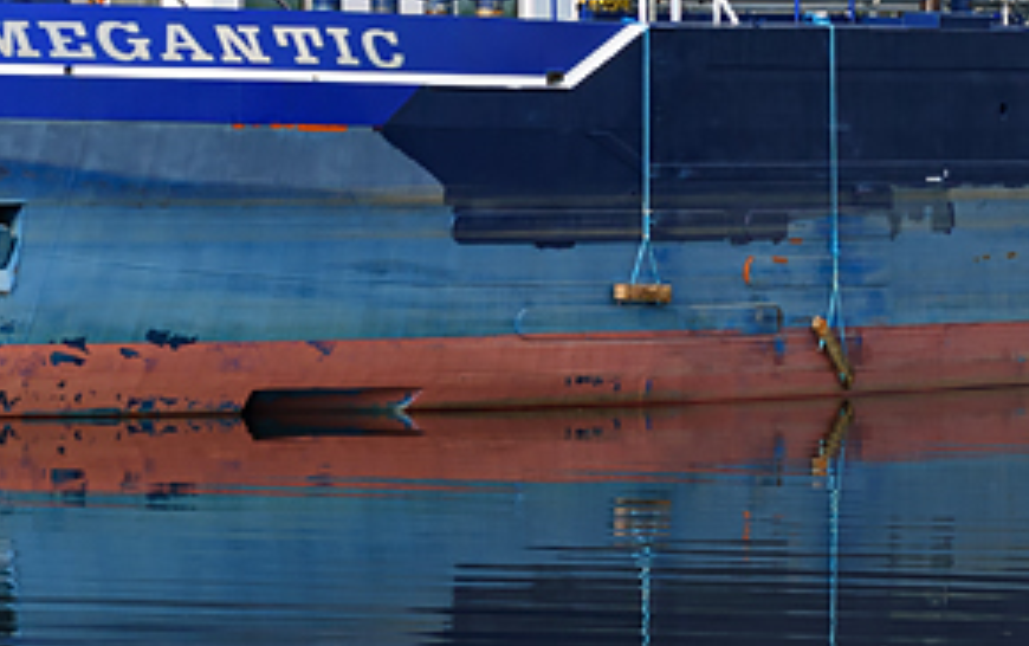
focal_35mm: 379
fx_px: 10641
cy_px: 266
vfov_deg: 3.5
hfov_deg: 5.5
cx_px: 1096
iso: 200
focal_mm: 60
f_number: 7.1
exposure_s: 1/500
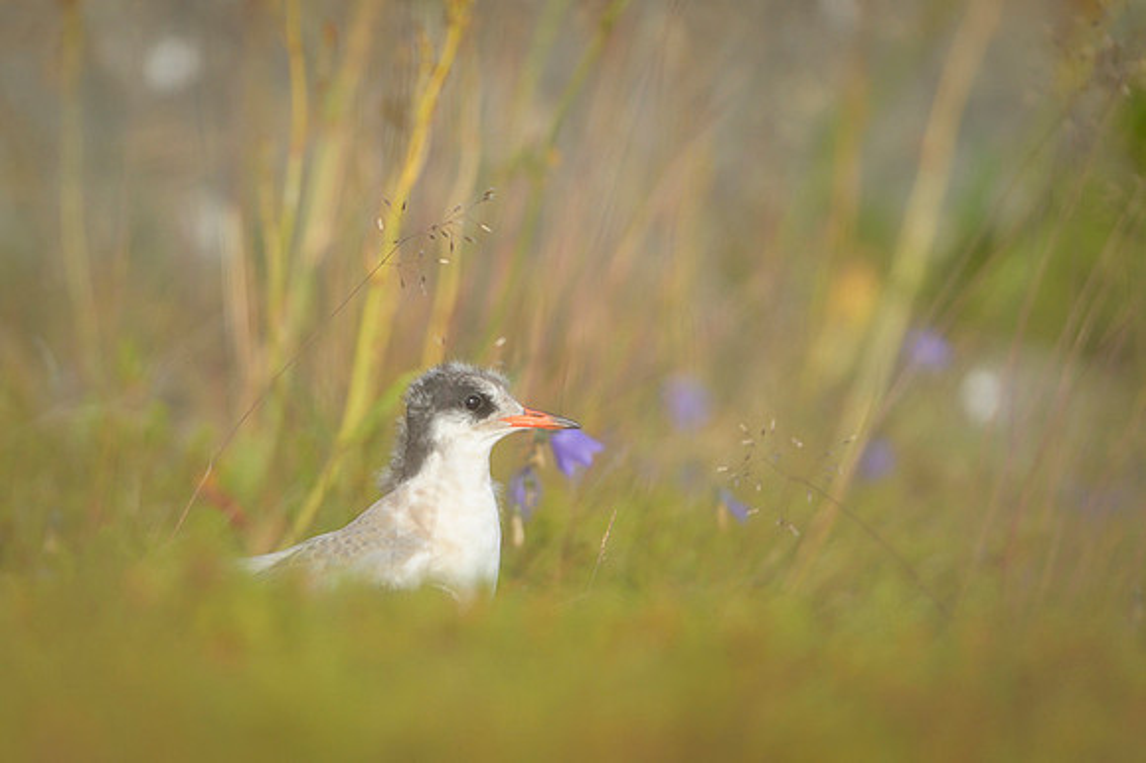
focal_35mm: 716
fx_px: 22776
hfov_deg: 2.9
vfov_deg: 1.9
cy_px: 403
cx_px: 471
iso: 640
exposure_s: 1/3200
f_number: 4
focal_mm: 500
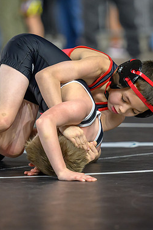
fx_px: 2072
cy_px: 131
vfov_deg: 6.3
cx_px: 78
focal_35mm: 325
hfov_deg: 4.2
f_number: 2.8
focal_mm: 160
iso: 2800
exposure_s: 1/500
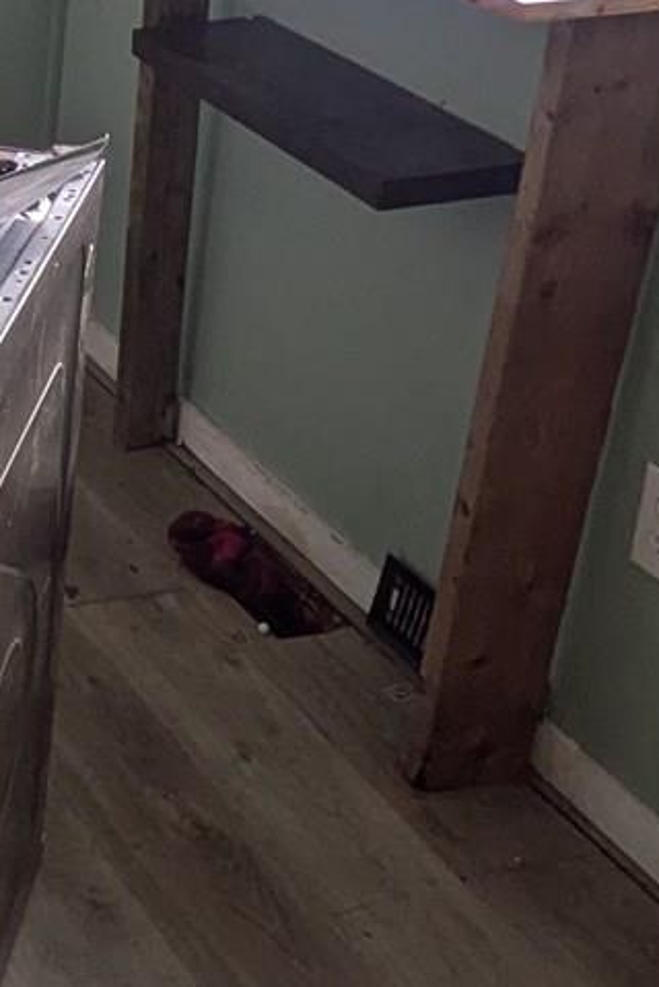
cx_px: -429
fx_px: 1919
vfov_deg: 27.7
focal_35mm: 70
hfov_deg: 16.9
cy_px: 82
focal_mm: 1.83
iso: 80
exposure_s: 1/184
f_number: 2.2
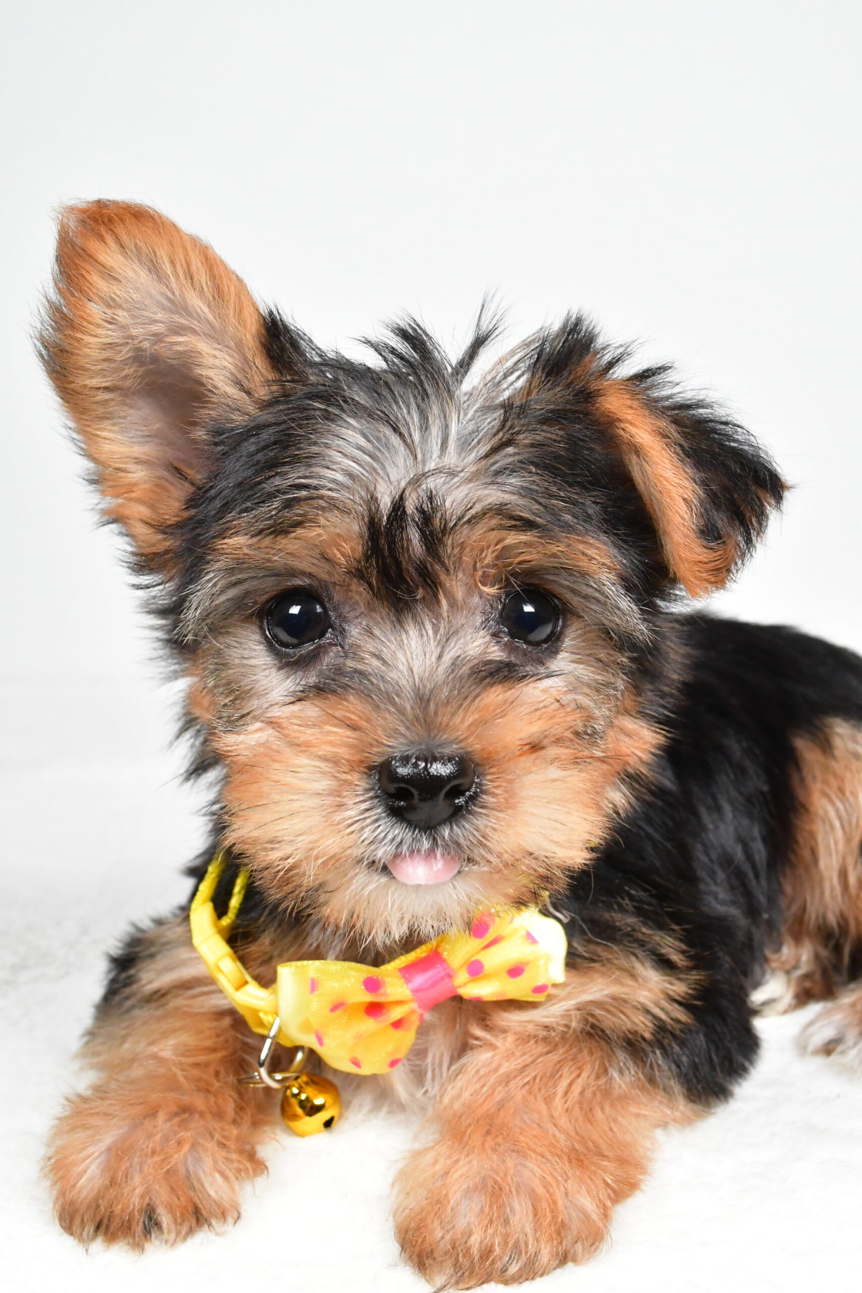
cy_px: 646
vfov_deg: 46.4
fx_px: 1508
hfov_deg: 31.9
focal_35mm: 42
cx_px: 431
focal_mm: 28
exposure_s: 1/400
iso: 5000
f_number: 11
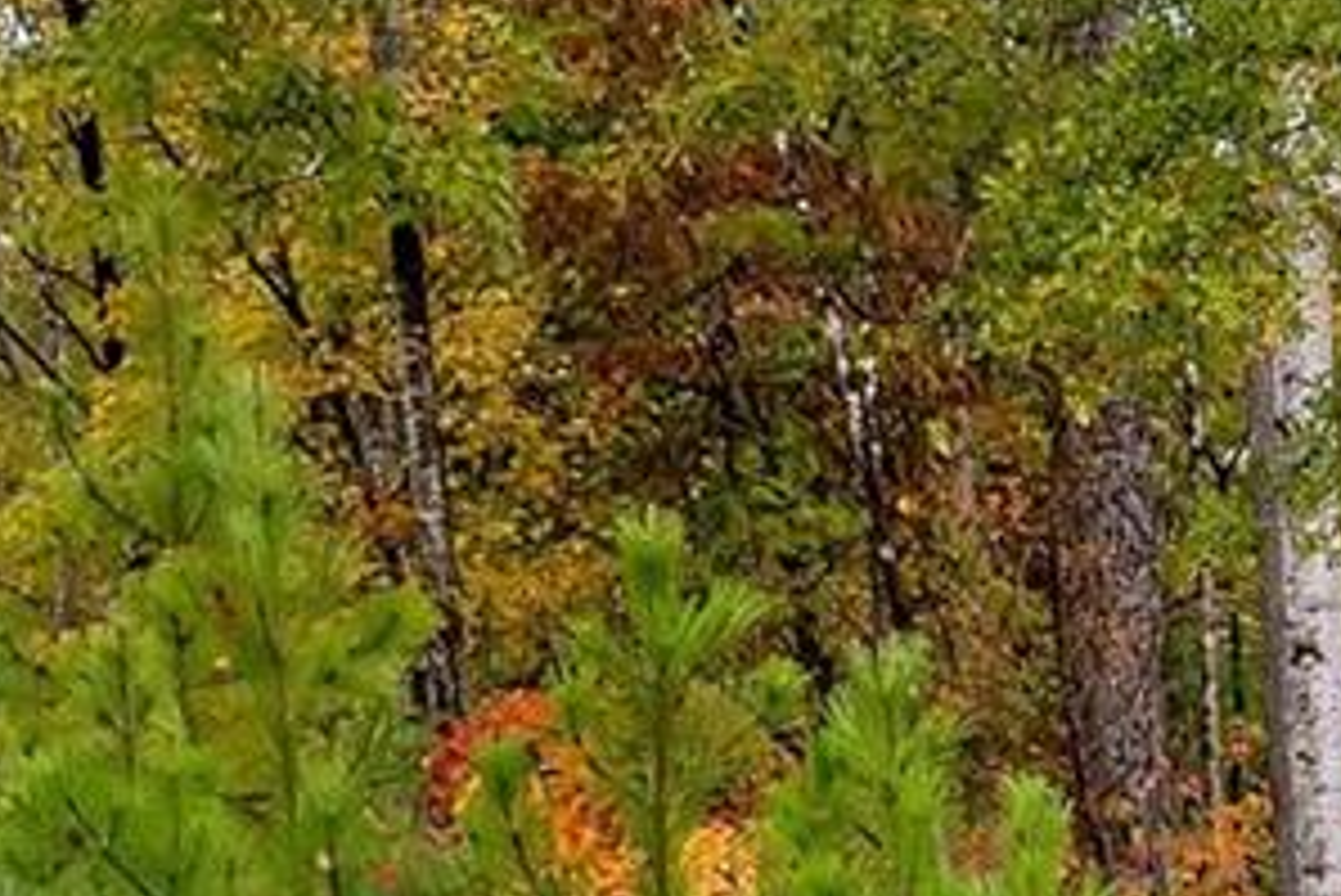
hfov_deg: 19.4
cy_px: 660
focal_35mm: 103
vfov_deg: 13.3
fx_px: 3838
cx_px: 1260
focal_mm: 10
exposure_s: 1/30
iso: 160
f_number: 4.5
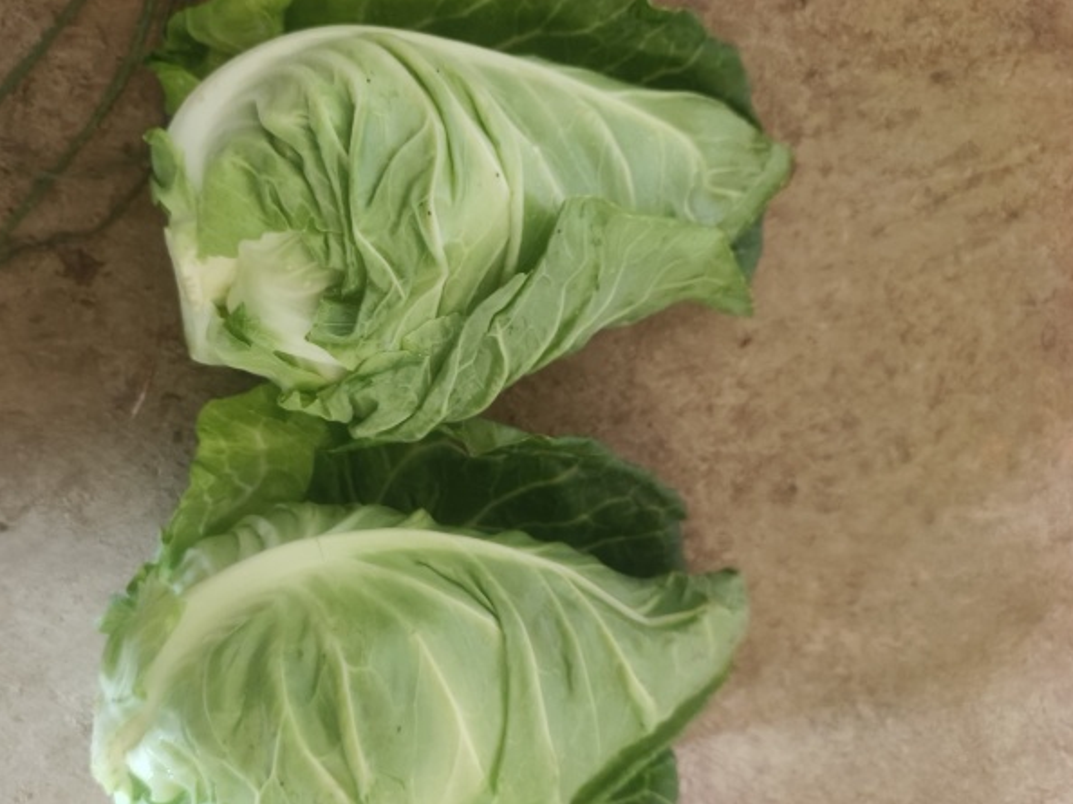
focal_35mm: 31
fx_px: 961
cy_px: 396
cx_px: 434
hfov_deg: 57.9
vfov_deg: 45.4
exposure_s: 1/124
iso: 7042
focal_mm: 5.5
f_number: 1.75
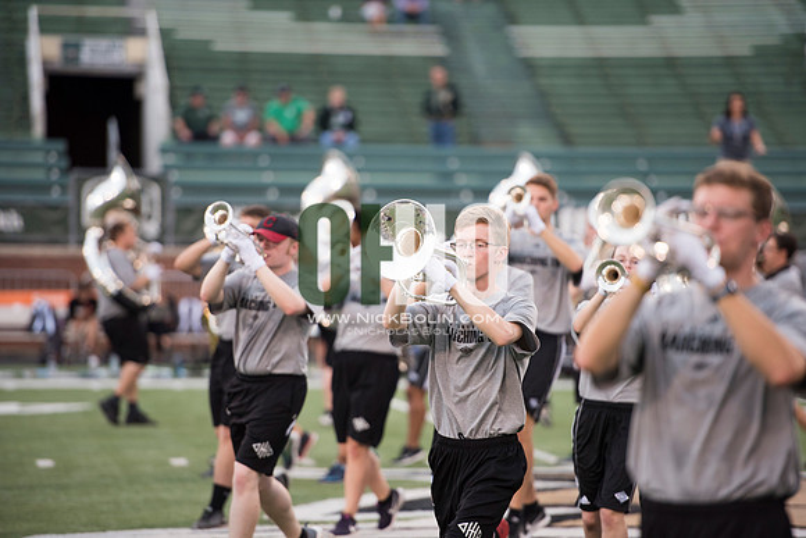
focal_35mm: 200
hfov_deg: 10.3
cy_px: 269
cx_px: 403
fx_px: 4479
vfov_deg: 6.9
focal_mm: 200
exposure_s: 1/1250
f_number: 2.8
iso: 1000
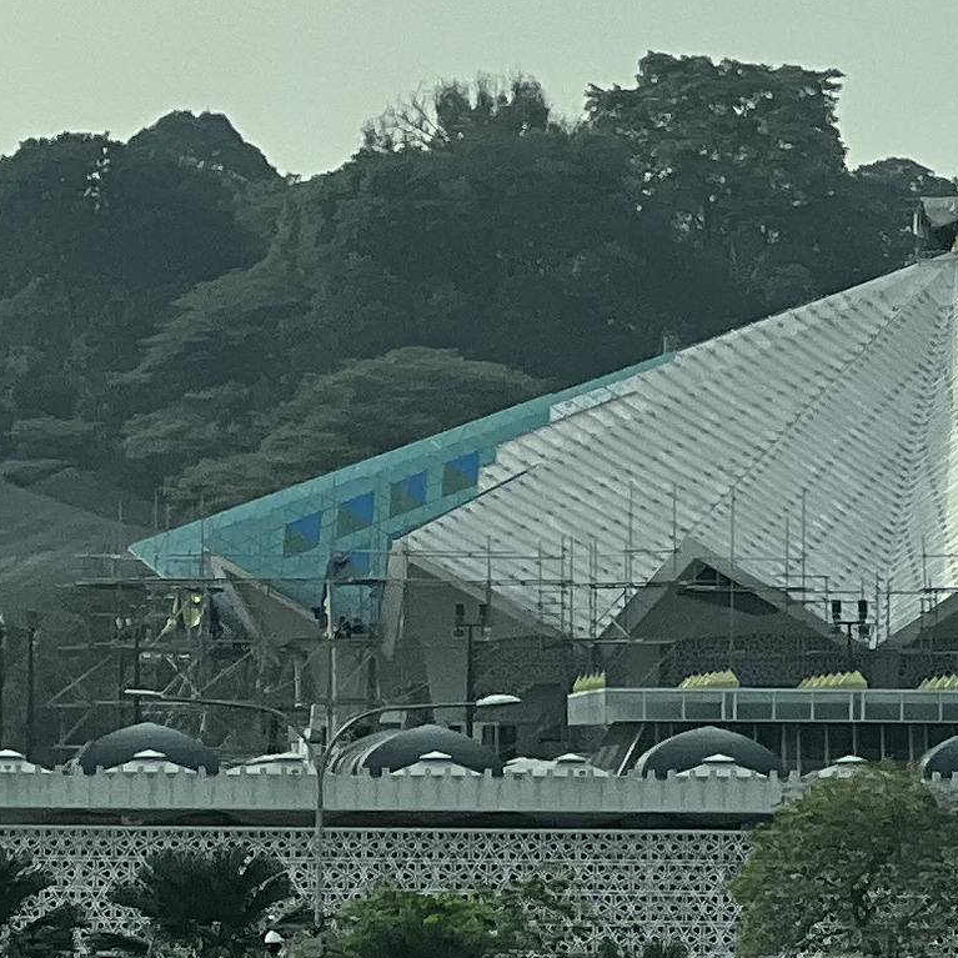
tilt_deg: +2.8
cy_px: 287
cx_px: 62
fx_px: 11115
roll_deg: -0.2
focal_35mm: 355
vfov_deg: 4.9
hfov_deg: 4.9
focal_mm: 9
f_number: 2.8
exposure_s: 1/271
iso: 32
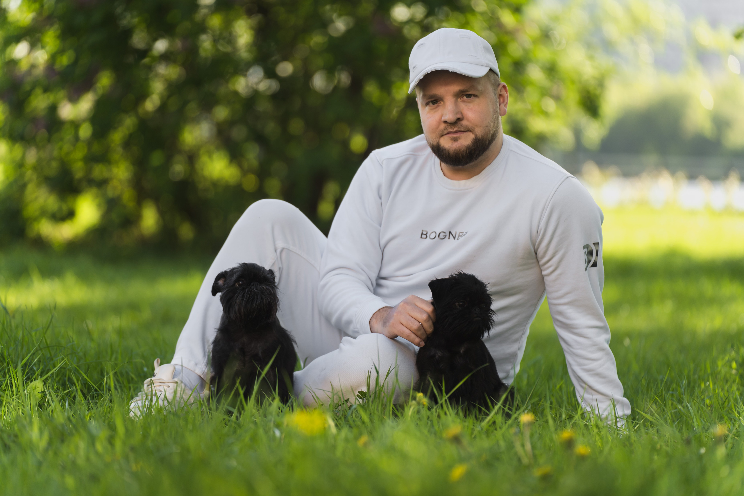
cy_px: 248
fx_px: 2997
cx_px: 372
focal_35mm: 145
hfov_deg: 14.2
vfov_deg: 9.5
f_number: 2.8
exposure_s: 1/1000
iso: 320
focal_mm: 145
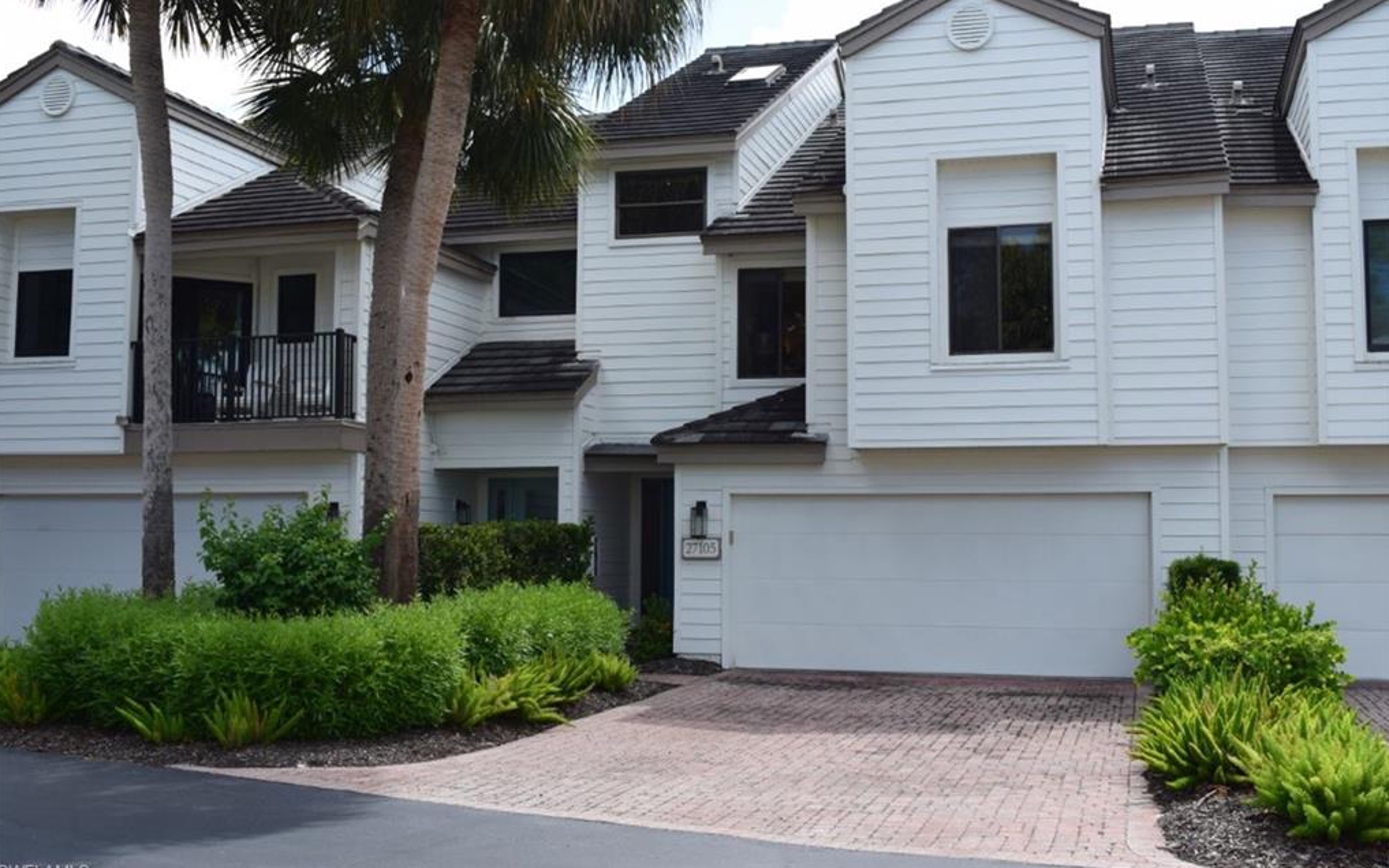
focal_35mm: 40
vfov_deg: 32.0
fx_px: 1514
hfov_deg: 49.3
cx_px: 694
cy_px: 419
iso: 400
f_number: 10
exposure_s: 1/320
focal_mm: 26
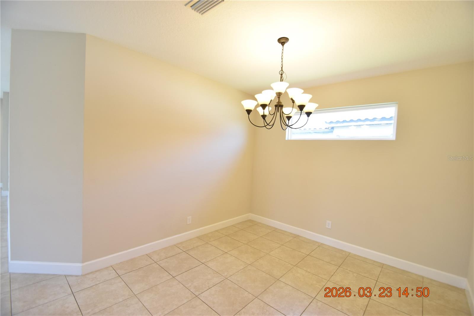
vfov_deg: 77.3
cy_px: 158
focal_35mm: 15
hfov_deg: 100.4
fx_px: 197
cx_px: 237
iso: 800
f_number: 3.5
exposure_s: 1/125
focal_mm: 10
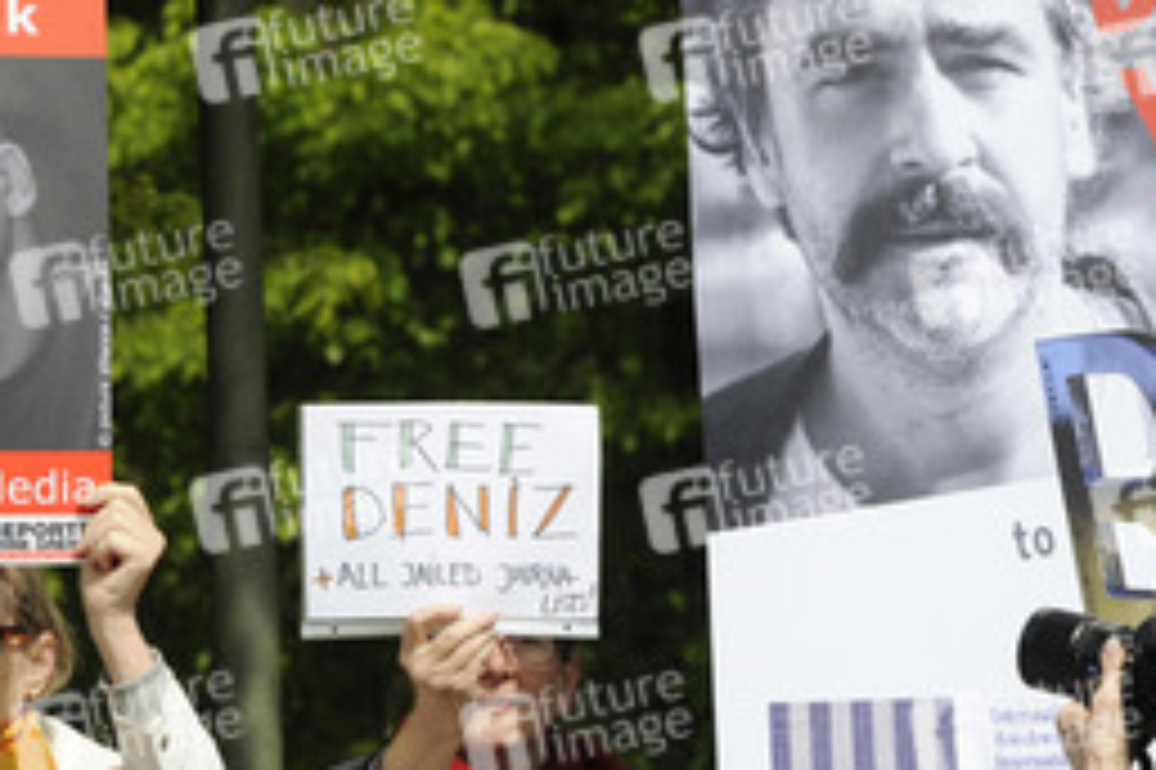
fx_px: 8985
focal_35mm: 280
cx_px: 634
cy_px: 387
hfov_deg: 7.4
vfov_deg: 4.9
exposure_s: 1/1600
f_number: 8
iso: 640
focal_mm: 160
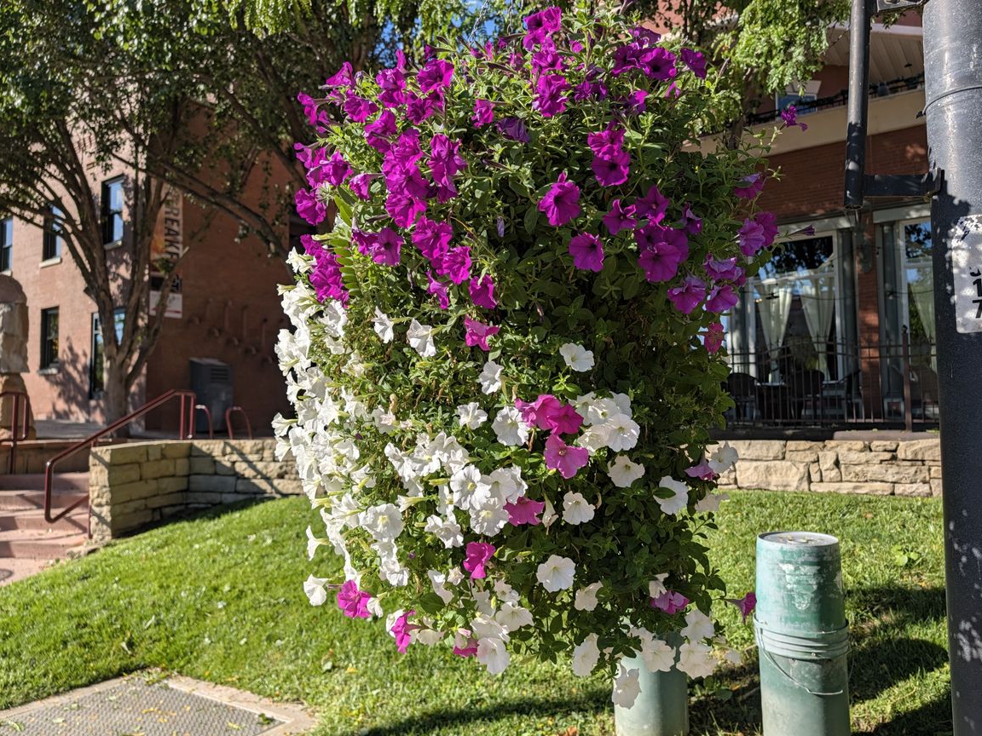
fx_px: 709
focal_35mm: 25
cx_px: 483
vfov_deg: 54.9
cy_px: 370
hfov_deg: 69.4
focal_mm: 6.9
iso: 23
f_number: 1.68
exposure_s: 1/1297
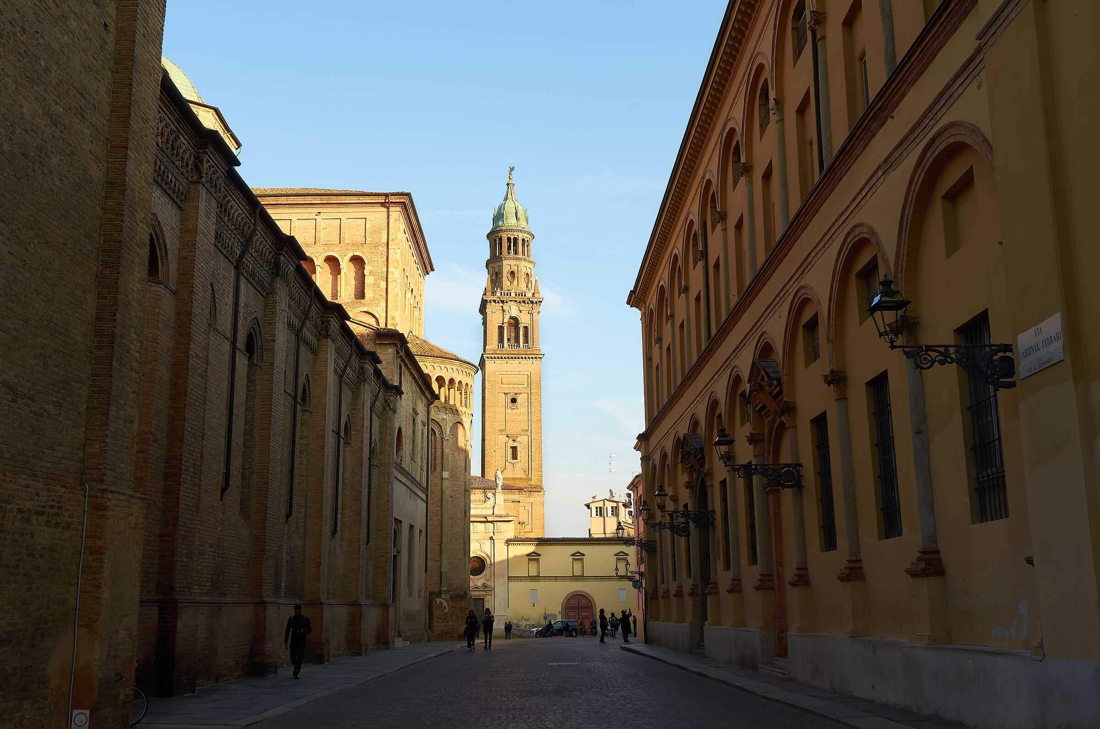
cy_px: 364
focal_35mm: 36
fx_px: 1098
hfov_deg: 53.2
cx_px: 550
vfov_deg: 36.7
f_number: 8
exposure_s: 1/100
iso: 100
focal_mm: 24
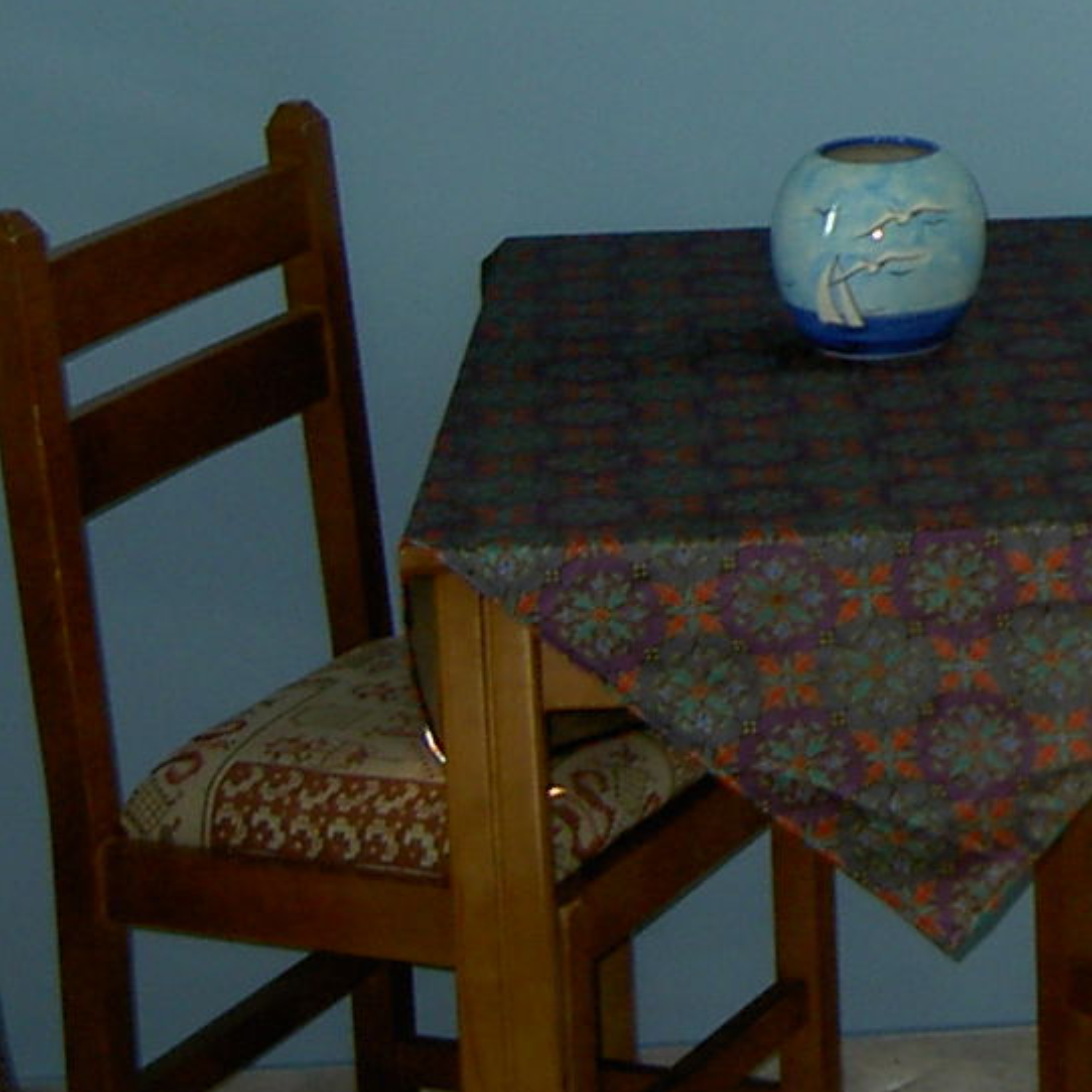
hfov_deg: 12.7
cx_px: 1900
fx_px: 4497
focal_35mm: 126
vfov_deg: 13.5
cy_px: -208
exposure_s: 1/80
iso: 50
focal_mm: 5.6
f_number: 2.8
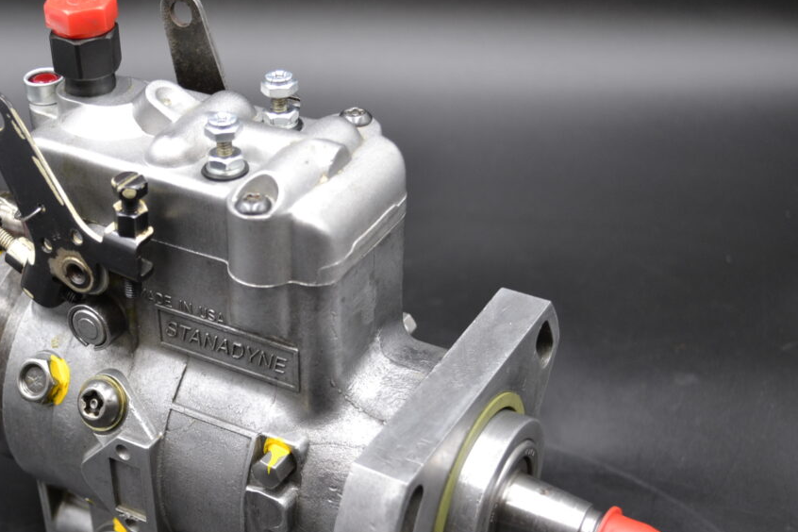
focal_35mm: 62
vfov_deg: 21.9
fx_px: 1368
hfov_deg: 32.3
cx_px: 270
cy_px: 342
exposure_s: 1/50
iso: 400
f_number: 4.5
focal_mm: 29
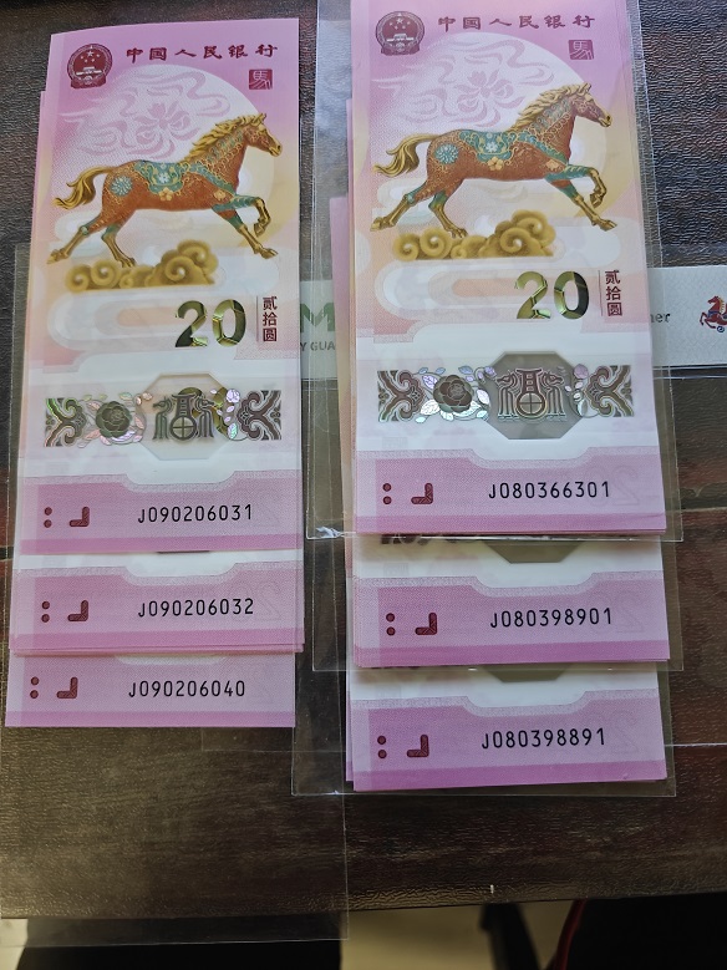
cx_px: 364
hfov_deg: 58.9
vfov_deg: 73.9
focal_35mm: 23
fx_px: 644
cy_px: 485
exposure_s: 1/46
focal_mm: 6.06
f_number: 1.6
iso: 1250
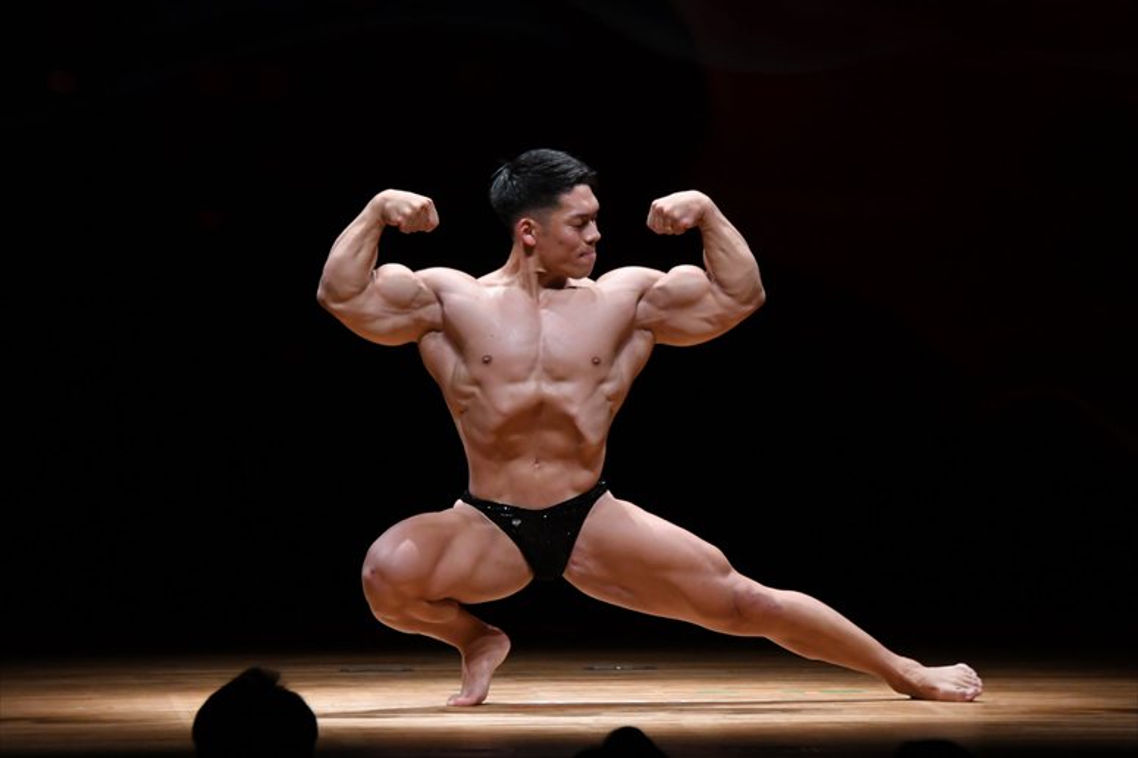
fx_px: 9005
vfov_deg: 4.8
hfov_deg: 7.2
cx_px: 569
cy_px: 379
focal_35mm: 285
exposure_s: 1/400
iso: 3200
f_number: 5.6
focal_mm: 190
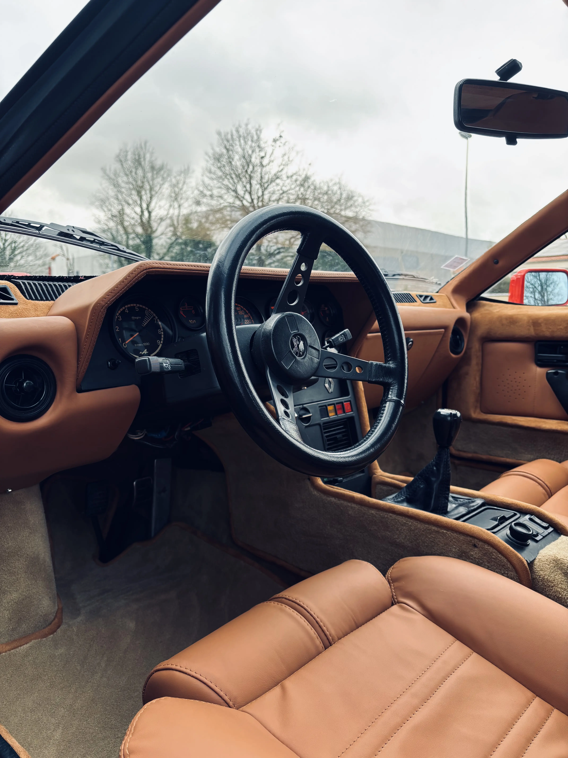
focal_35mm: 26
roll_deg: -0.2
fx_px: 569
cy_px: 379
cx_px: 284
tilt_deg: -9.2
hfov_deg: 53.1
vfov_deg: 67.3
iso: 64
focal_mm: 5.96
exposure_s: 1/148
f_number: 1.6
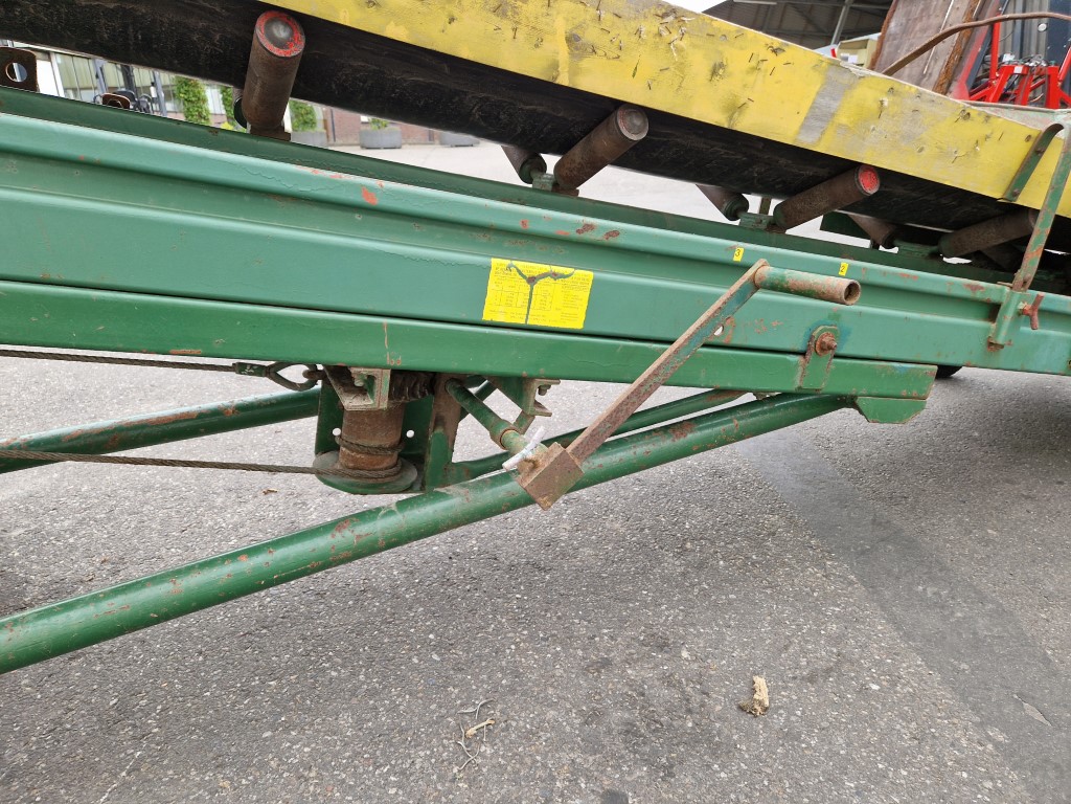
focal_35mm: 23
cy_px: 402
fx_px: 712
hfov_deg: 73.9
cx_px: 536
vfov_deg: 58.9
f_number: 1.8
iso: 64
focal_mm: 5.4
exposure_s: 1/180
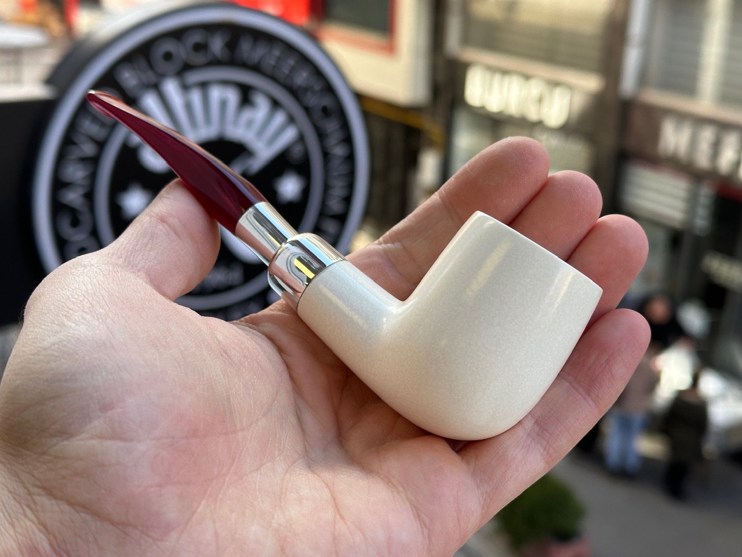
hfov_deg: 39.7
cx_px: 371
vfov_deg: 30.3
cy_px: 278
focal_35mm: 48
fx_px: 1029
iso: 64
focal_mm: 6.86
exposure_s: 1/501
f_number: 1.78
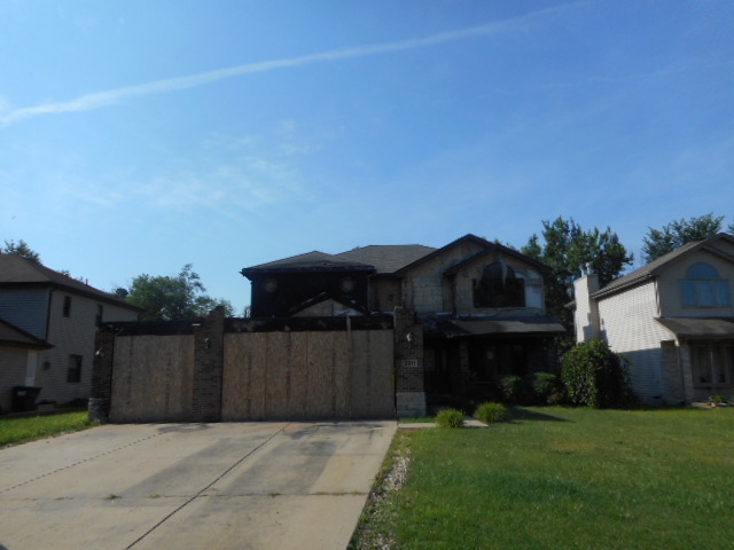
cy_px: 275
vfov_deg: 54.9
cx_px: 367
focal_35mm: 25
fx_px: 530
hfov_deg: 69.4
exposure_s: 1/800
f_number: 3.7
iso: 80
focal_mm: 4.5
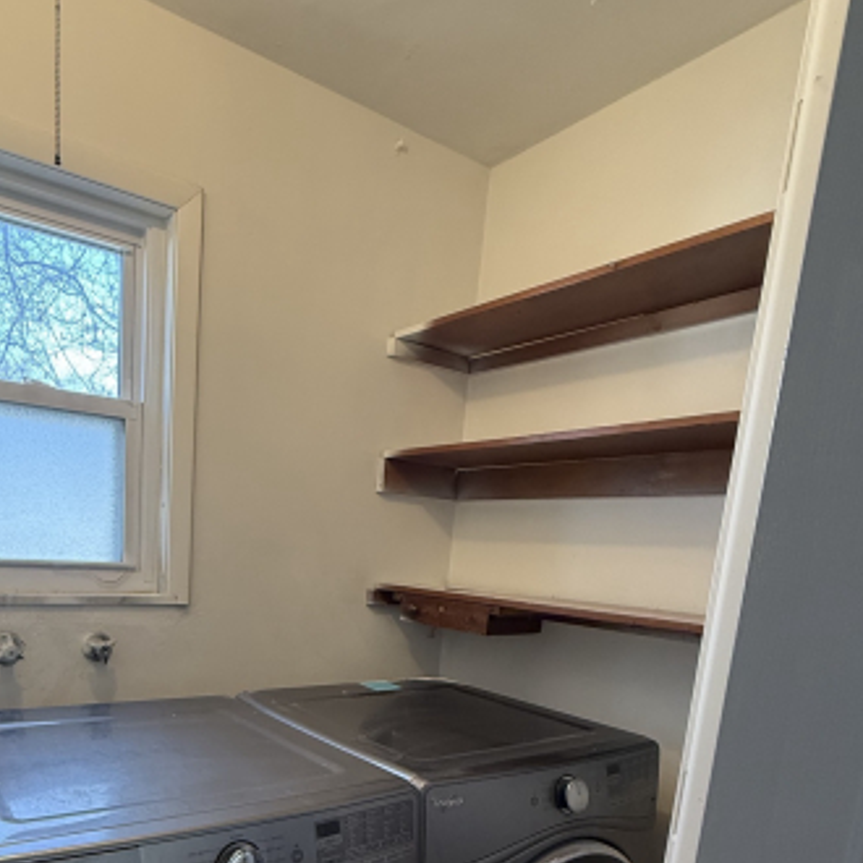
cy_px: 676
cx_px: 303
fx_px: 705
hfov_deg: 61.7
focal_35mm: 25
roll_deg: -3.7
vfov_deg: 58.6
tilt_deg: -8.6
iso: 320
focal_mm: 2.22
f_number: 2.2
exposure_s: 1/120
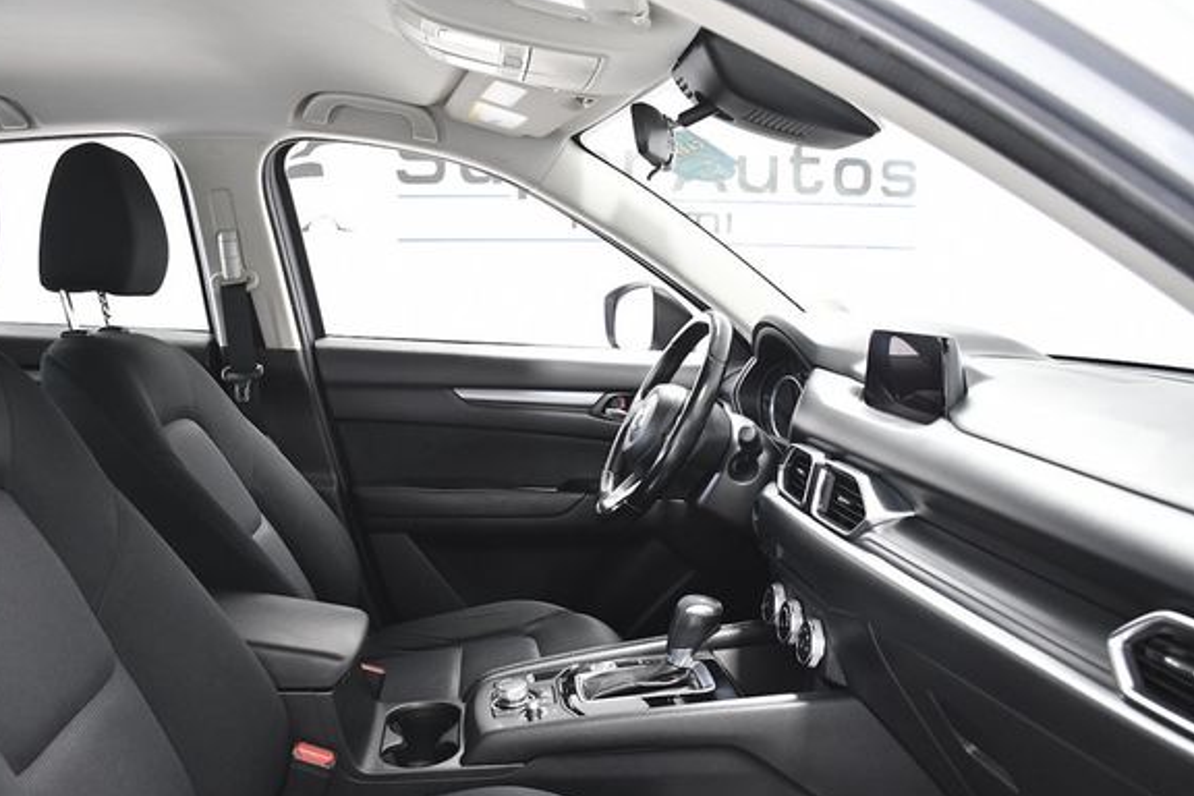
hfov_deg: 61.8
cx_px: 535
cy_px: 432
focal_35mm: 30
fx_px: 995
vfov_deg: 43.6
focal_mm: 18
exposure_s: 1/100
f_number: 4.5
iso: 2500
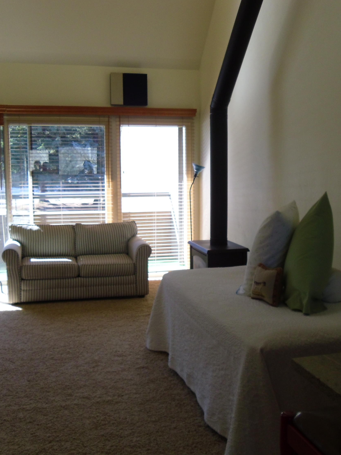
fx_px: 552
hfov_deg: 34.4
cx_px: 166
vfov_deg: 44.8
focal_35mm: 42
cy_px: 226
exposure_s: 1/90
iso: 100
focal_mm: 5.6
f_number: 3.3
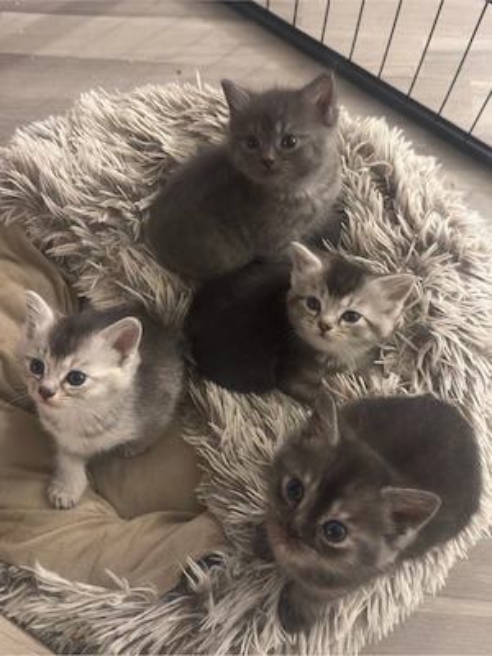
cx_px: 246
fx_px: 663
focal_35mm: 35
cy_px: 328
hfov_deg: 40.7
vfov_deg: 52.6
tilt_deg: -67.5
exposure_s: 1/23
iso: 800
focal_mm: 6.76
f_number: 1.78
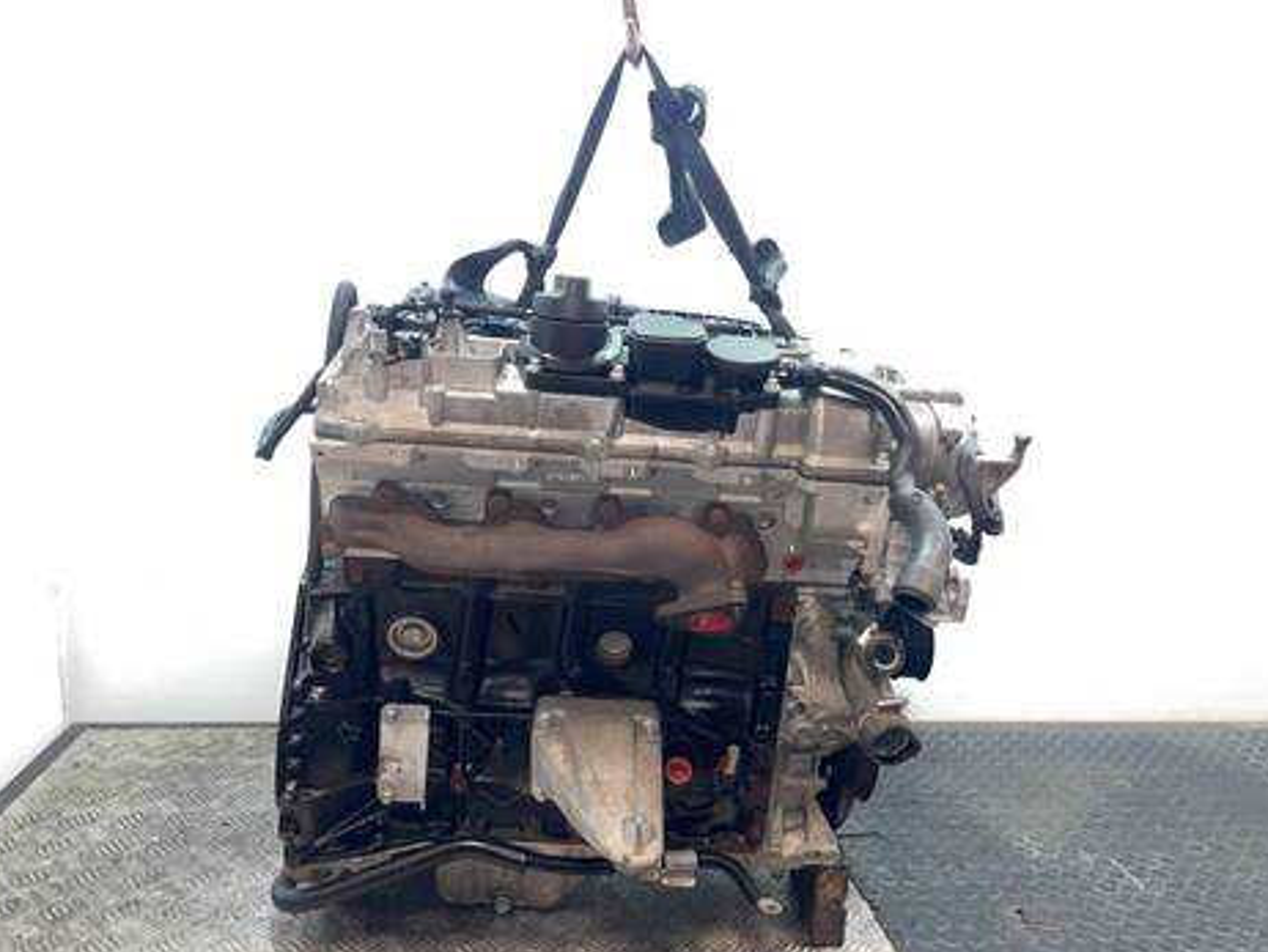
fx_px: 990
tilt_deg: -8.9
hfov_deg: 65.3
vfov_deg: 51.4
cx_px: 626
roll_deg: -2.4
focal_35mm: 27
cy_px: 491
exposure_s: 1/14
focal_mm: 4.2
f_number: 1.6
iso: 80
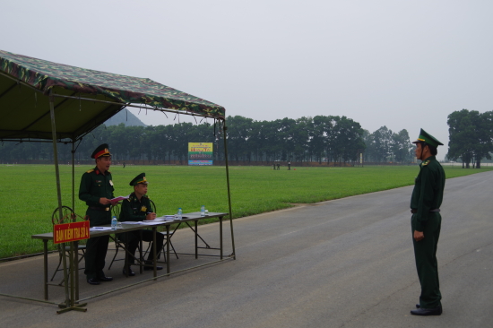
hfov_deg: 46.4
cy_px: 164
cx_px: 246
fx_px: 575
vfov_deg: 31.9
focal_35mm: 42
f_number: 5.6
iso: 100
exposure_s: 1/125
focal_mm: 28
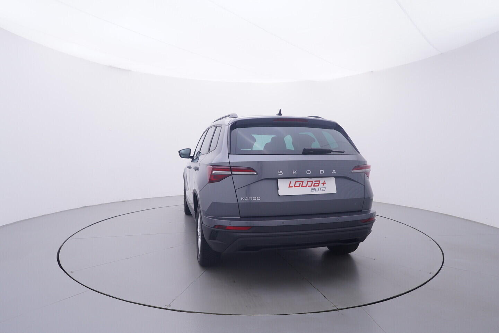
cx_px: 250
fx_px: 312
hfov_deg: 77.3
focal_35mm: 22
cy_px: 166
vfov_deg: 56.2
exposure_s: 1/80
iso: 200
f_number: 5
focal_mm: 15
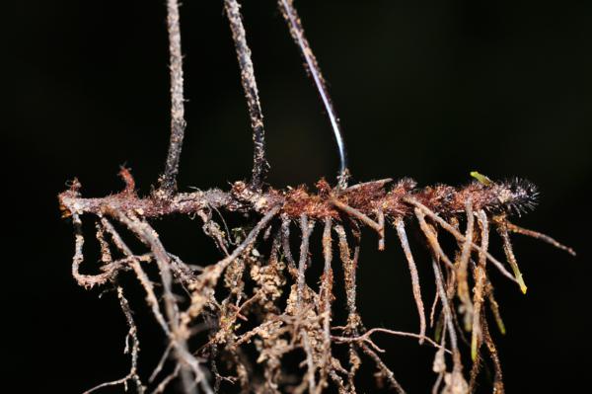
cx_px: 296
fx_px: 1479
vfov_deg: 15.2
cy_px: 197
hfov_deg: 22.6
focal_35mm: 90
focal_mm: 60
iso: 200
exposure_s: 1/60
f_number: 6.3
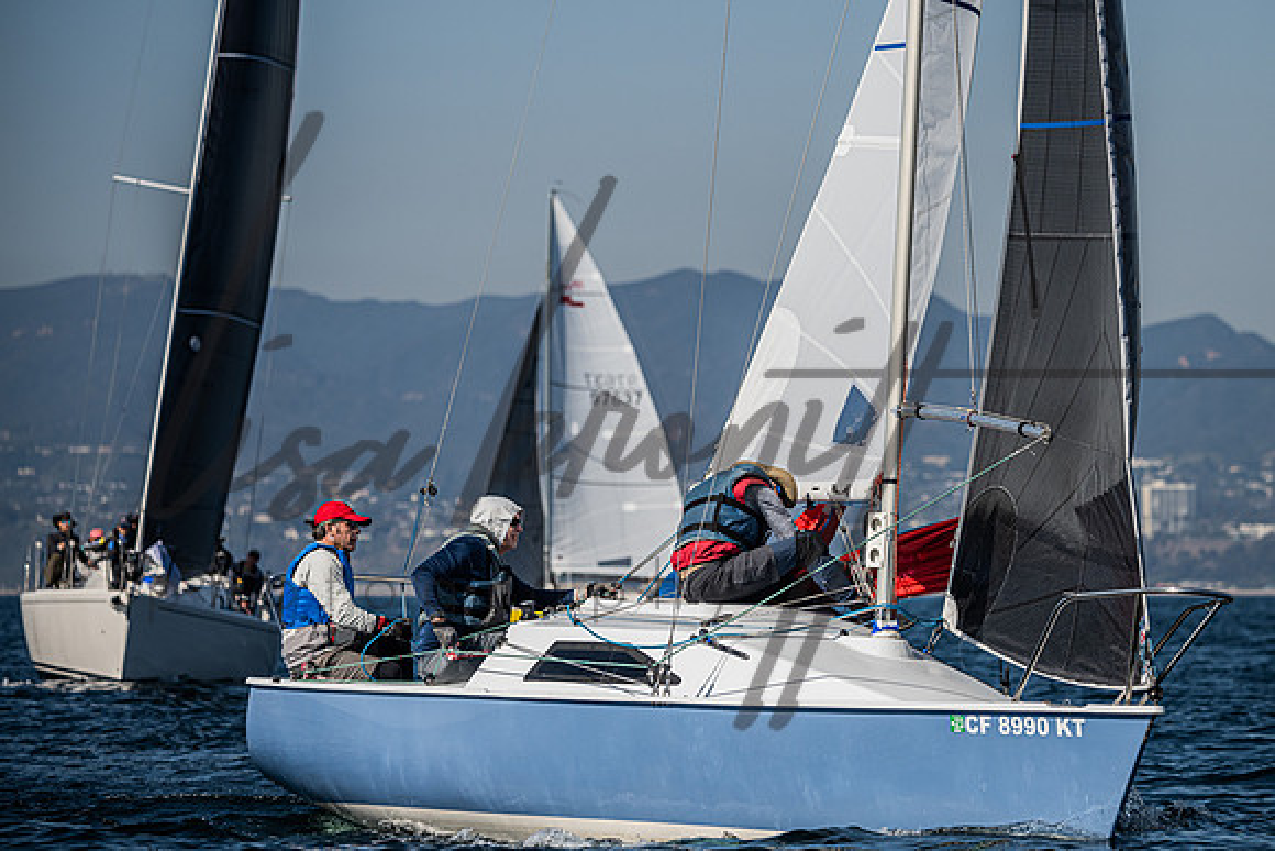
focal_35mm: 215
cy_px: 352
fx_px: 7623
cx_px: 756
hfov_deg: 9.6
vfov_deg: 6.4
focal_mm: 180
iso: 400
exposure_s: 1/5000
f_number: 4.8
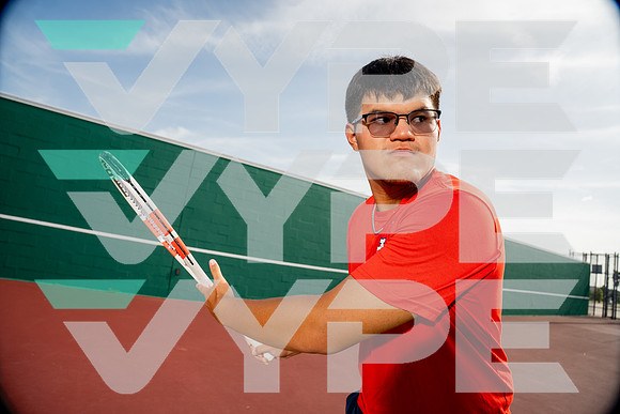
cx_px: 310
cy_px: 207
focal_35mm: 20
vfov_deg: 62.0
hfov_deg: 84.0
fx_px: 345
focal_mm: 20
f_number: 5.6
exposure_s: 1/640
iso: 100
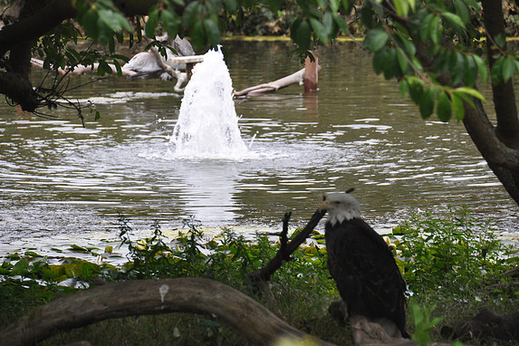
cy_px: 173
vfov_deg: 5.2
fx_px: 3827
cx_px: 257
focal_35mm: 266
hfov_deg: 7.8
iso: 320
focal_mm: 175
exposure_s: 1/320
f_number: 5.6
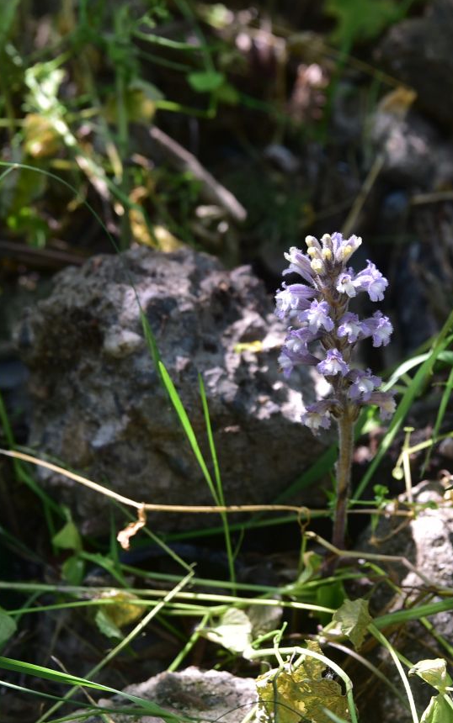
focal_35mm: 77
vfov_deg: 26.8
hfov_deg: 16.9
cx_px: 312
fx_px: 1520
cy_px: 361
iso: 400
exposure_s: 1/100
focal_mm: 50
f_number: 7.1
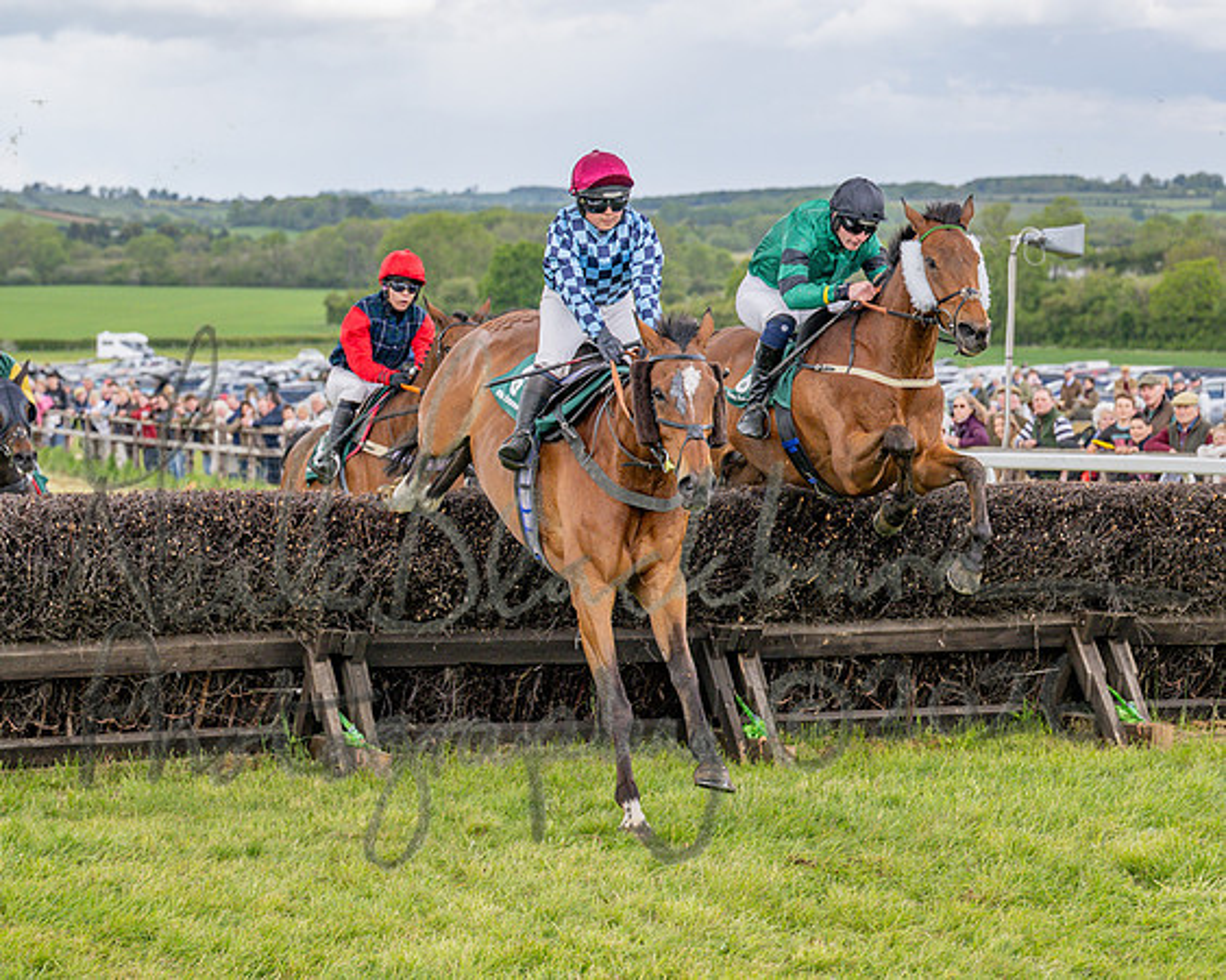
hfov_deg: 17.5
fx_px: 3955
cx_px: 355
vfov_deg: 14.1
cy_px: 529
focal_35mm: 109
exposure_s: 1/1600
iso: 400
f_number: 4
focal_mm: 70
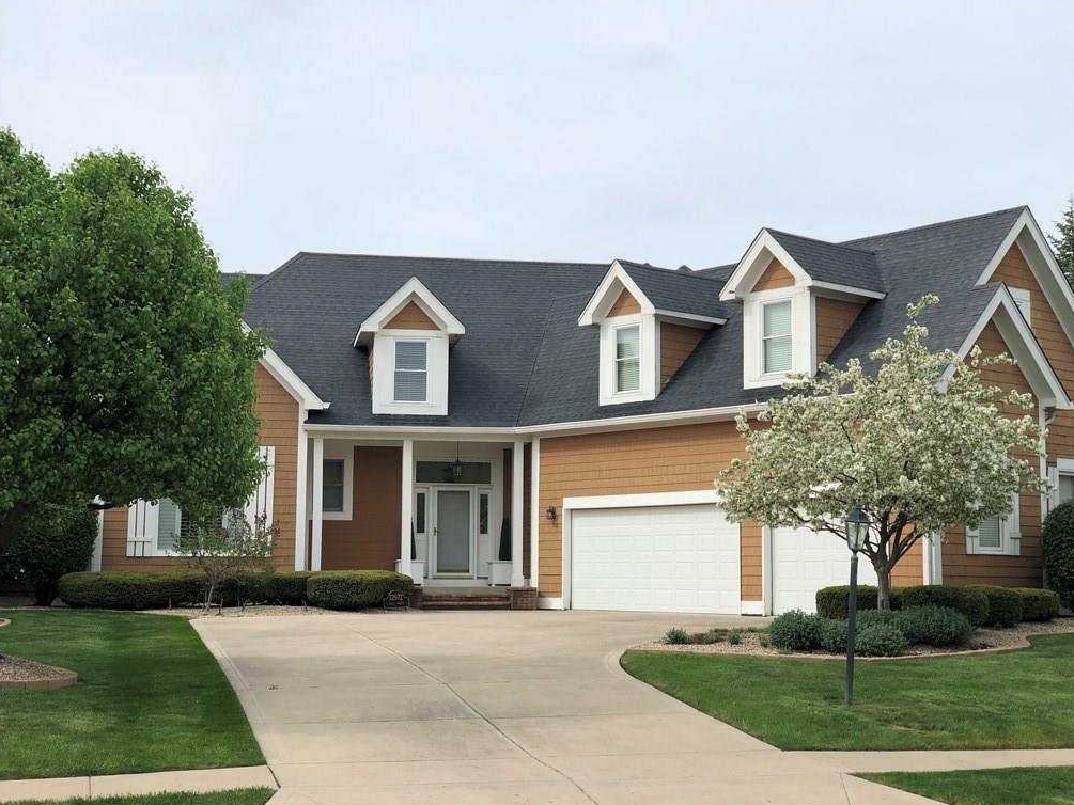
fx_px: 1645
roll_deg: -0.8
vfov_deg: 27.5
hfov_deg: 36.2
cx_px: 540
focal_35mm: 53
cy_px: 400
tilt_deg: +6.8
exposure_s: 1/1215
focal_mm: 6
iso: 16
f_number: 2.4
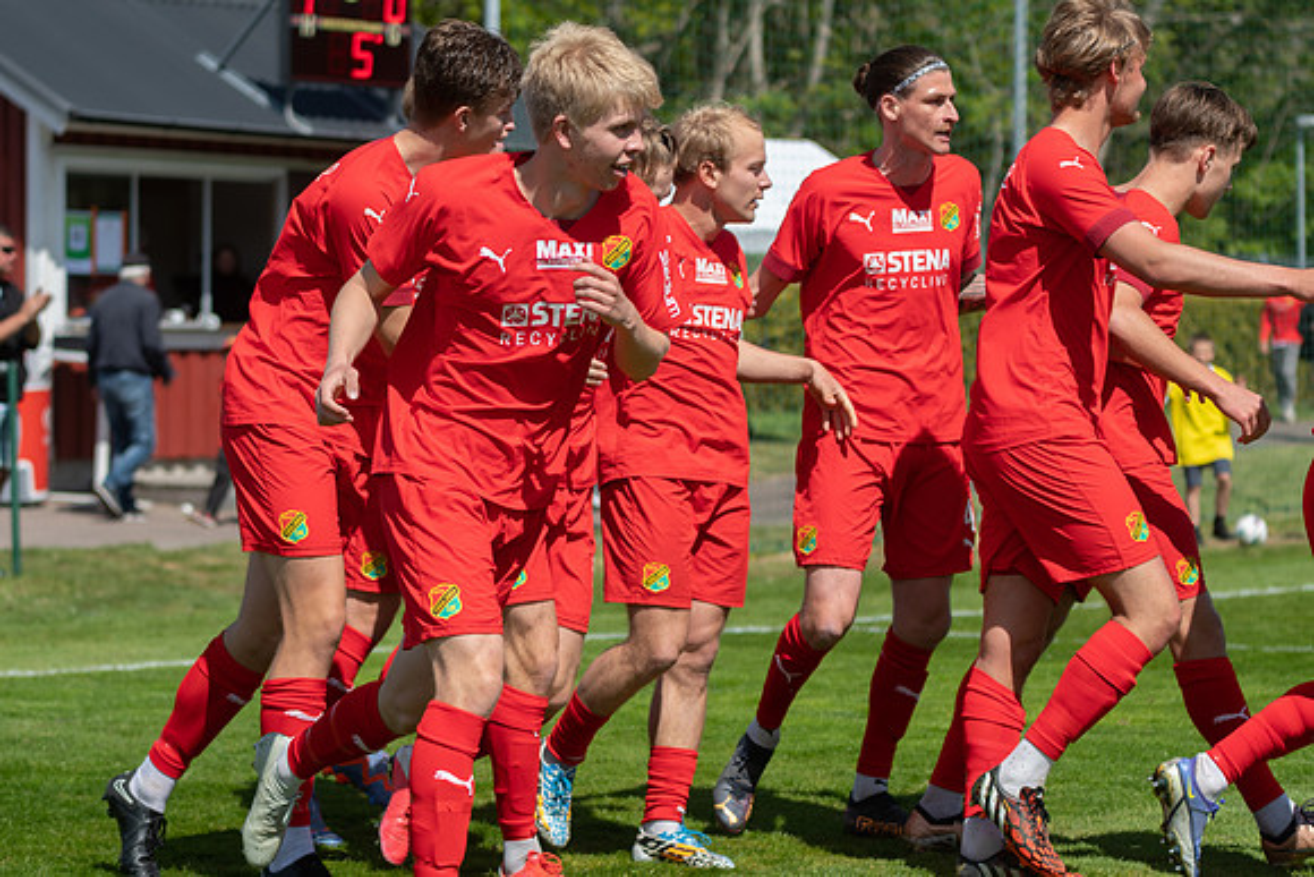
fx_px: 3833
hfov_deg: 19.5
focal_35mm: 105
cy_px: 438
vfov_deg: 13.0
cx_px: 657
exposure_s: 1/1600
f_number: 3.2
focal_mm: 70
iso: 100
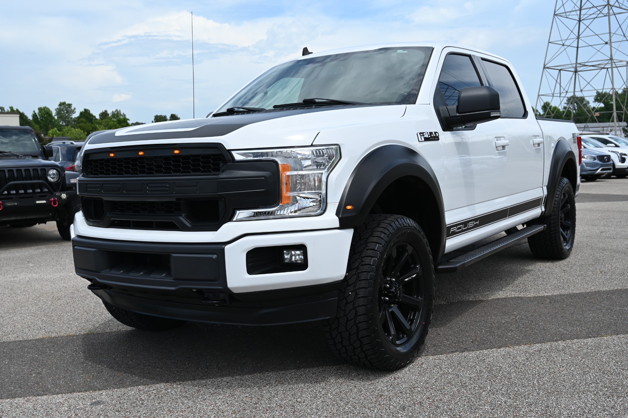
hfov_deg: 53.2
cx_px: 314
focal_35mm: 36
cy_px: 209
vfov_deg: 36.8
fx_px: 628
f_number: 6.3
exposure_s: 1/320
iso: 100
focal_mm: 36
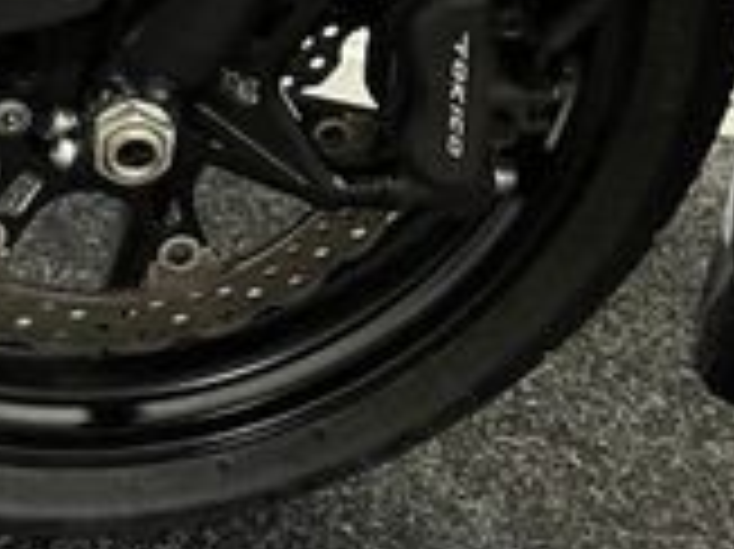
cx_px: 216
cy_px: -4
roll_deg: -1.9
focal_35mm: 102
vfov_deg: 14.3
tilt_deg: -18.6
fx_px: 2161
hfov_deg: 19.2
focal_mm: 5.1
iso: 500
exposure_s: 1/33
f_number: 1.6
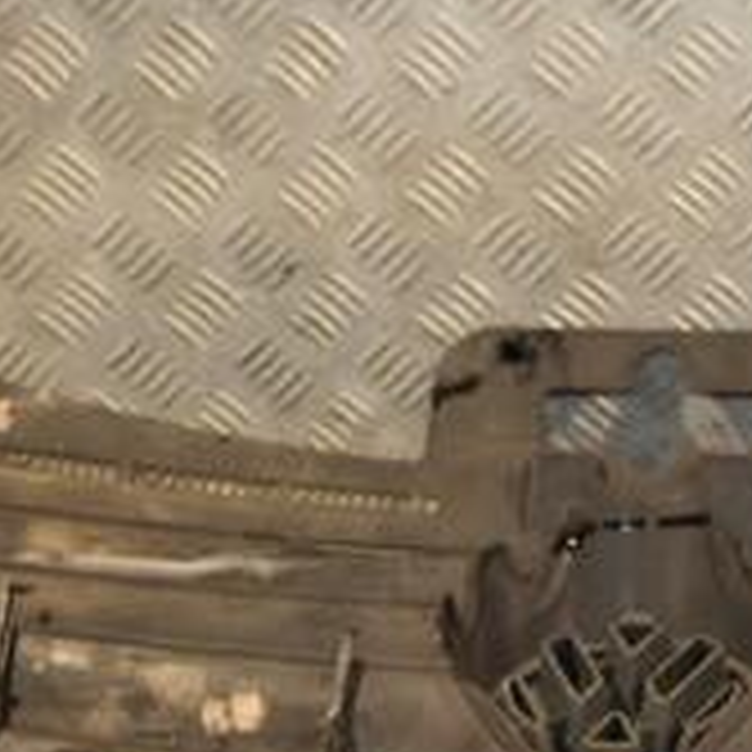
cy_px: 279
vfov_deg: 15.2
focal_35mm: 115
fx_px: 2815
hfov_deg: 14.8
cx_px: 874
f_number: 5
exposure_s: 1/160
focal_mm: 25
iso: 800
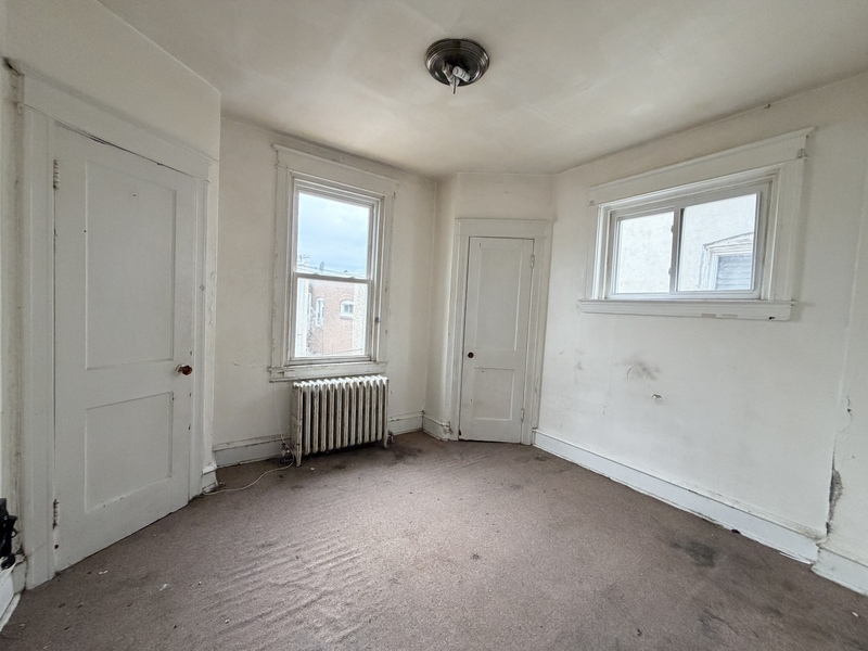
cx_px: 434
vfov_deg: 85.7
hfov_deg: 102.1
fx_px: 351
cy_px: 326
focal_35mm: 14
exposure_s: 1/107
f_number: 2.2
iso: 320
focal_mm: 2.22
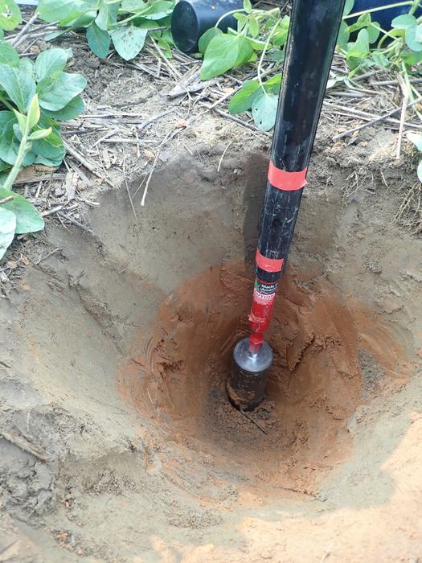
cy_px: 282
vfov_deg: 69.4
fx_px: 406
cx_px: 211
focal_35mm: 25
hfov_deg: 54.9
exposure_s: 1/100
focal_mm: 4.5
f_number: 2
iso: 100
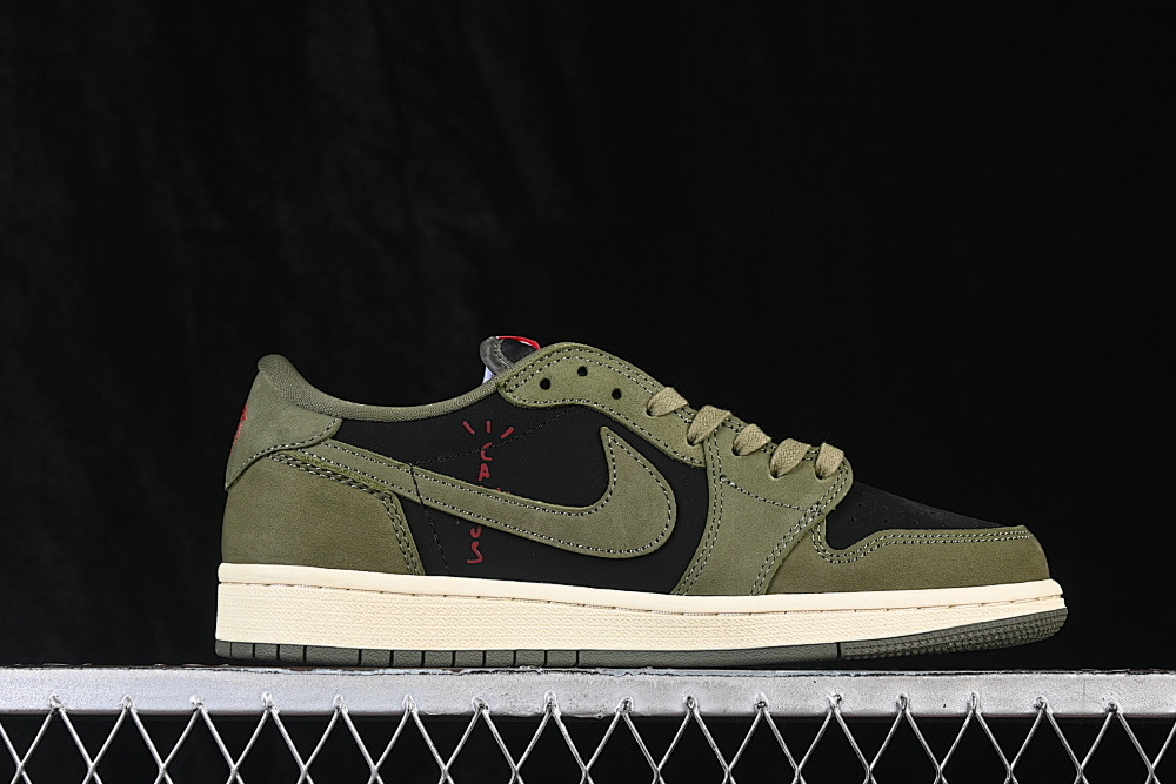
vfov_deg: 16.9
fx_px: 2646
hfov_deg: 25.1
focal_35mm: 81
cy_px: 404
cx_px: 626
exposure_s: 1/60
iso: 160
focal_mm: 50
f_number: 6.3
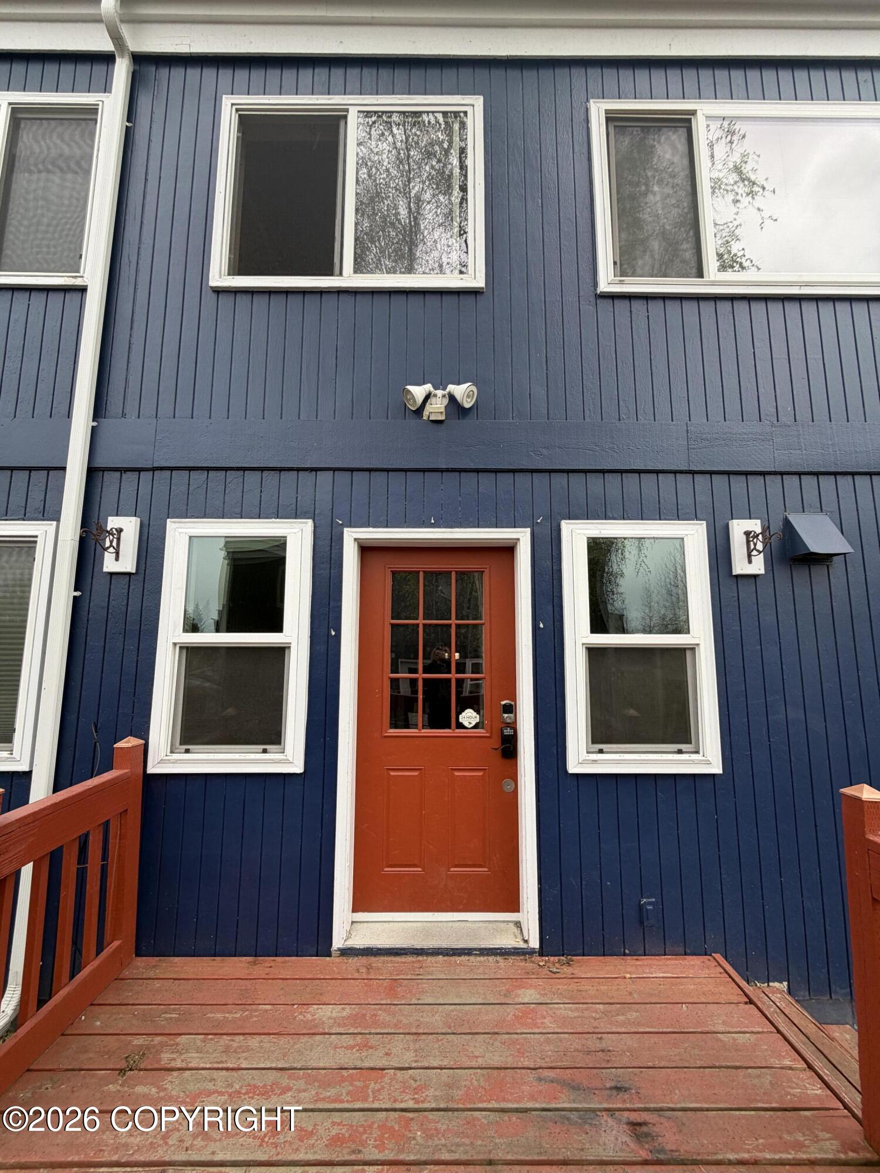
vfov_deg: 102.1
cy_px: 586
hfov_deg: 85.7
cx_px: 440
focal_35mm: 14
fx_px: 475
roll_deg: +1.2
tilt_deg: +7.9
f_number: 2.2
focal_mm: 2.22
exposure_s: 1/170
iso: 40
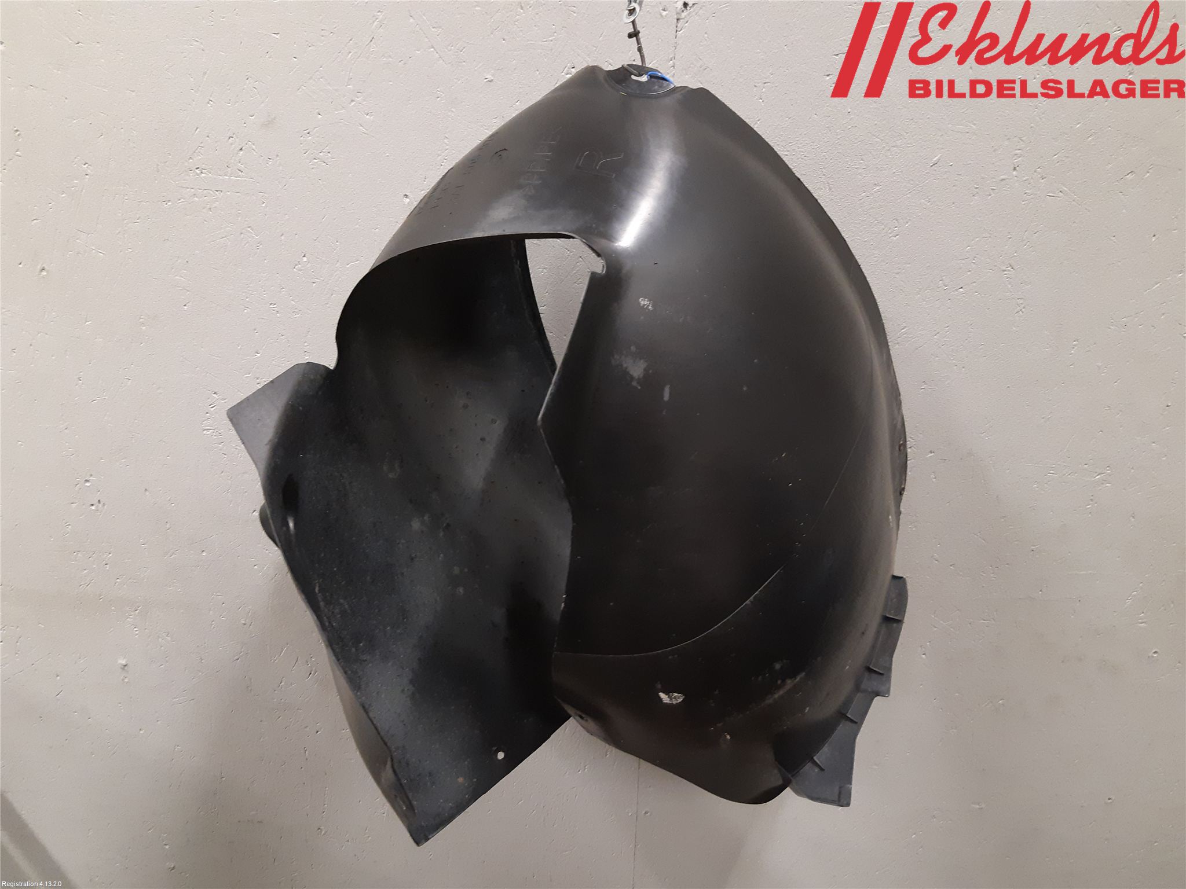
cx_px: 593
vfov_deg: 53.1
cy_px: 444
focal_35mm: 26
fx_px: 891
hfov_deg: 67.3
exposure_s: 1/50
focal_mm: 3.93
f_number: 1.7
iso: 250
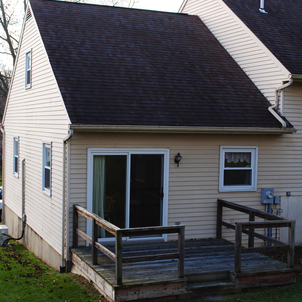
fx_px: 612
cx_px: 173
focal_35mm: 62
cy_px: 152
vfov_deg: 27.7
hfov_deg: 27.7
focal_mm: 32
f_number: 9
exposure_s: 1/100
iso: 200
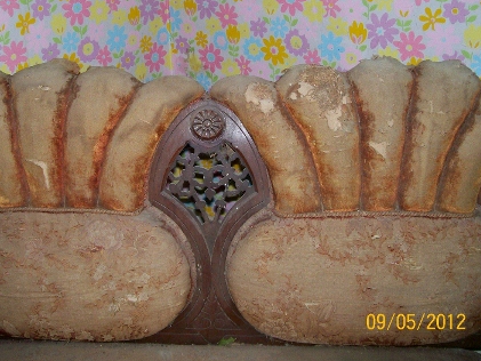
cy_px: 166
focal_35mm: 41
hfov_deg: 45.7
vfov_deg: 35.1
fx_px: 570
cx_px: 219
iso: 140
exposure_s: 1/64
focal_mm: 6
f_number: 2.7
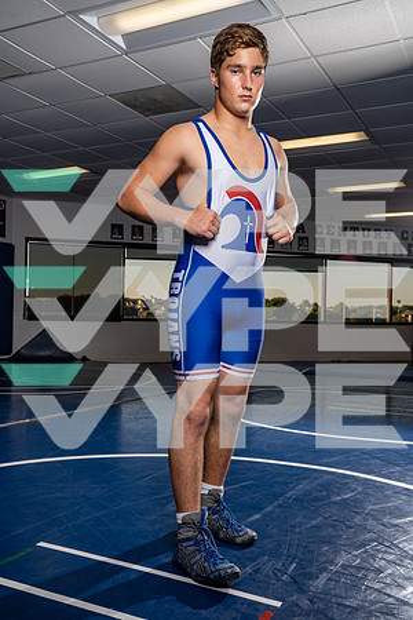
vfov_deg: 55.8
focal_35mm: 34
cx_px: 206
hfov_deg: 38.9
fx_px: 585
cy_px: 310
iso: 200
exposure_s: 1/250
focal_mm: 34
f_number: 8
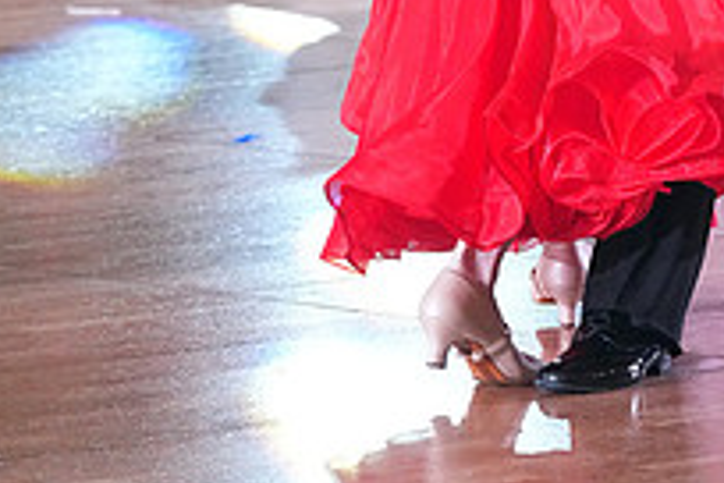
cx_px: 676
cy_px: -291
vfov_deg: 2.9
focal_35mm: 474
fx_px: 9532
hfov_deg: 4.3
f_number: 5.6
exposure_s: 1/400
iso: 10000
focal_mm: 167
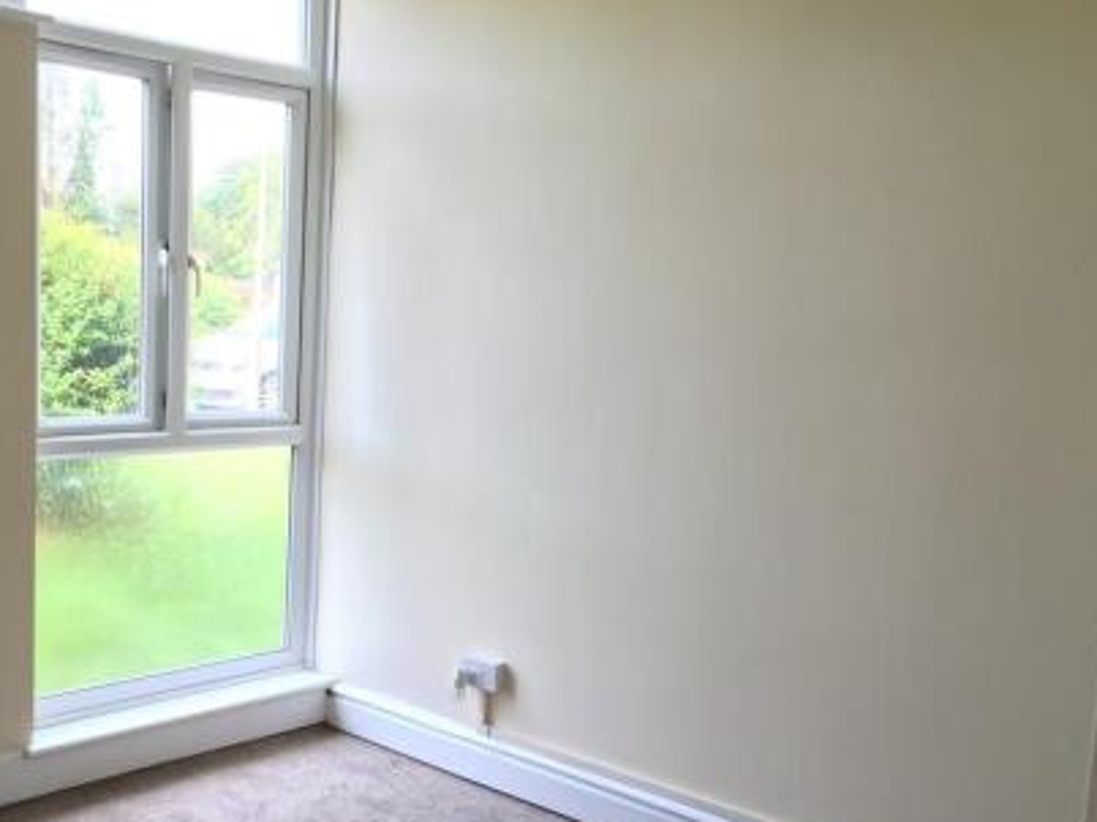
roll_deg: -1.6
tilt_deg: -7.6
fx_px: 1331
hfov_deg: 43.9
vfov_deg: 34.2
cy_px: 499
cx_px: 333
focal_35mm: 42
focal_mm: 4.15
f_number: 2.2
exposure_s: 1/50
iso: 25
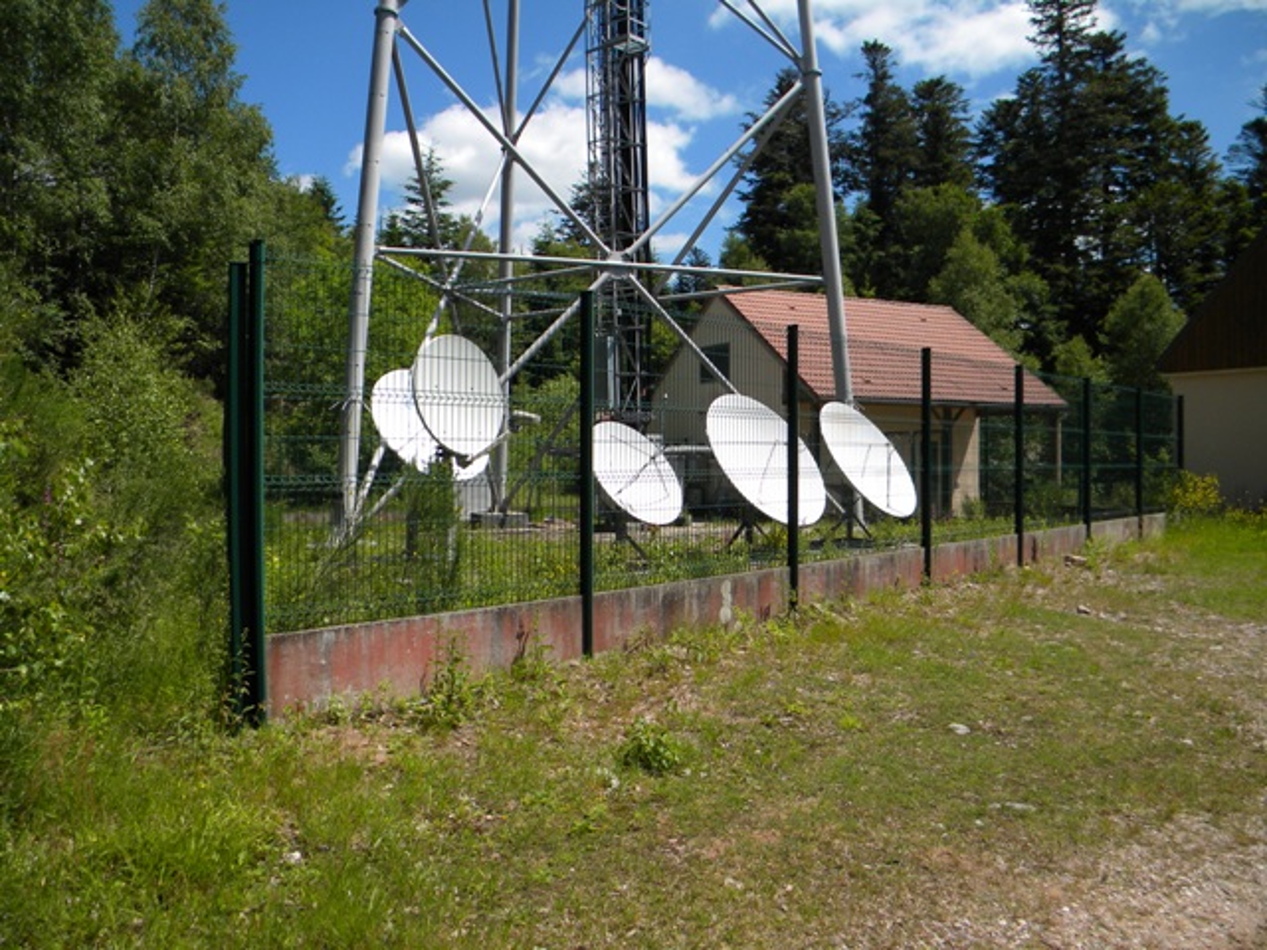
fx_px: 1025
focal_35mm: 28
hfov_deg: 63.4
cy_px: 475
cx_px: 634
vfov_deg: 49.7
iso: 80
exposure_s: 1/270
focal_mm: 5
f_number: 7
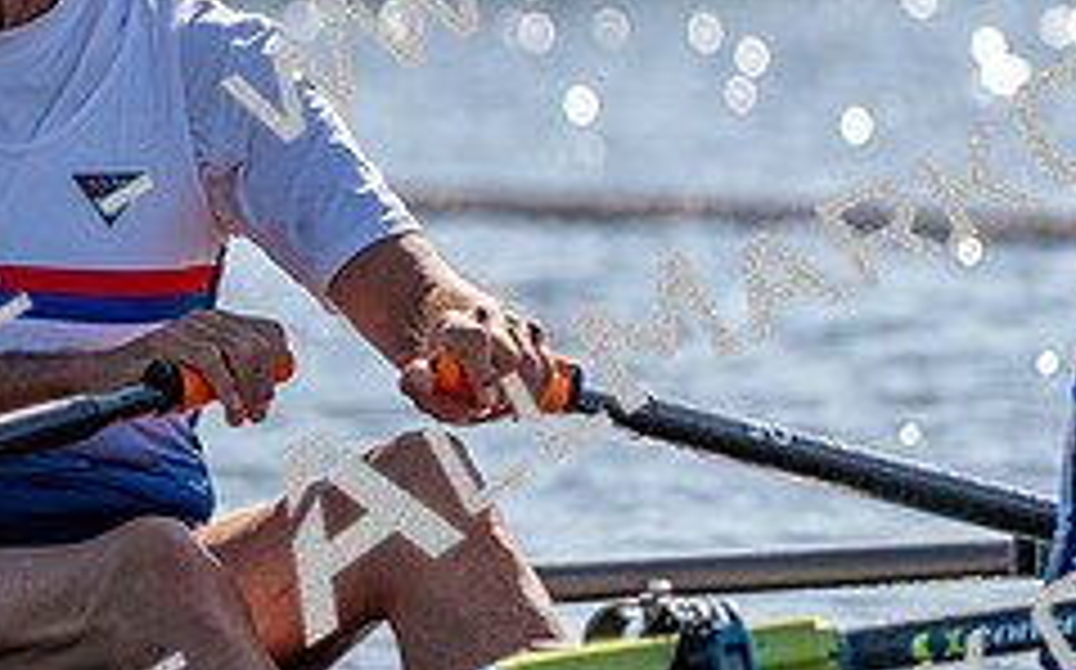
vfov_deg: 2.2
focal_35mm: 592
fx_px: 17348
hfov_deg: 3.5
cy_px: 218
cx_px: -104
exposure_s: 1/2000
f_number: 5.6
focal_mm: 239
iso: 320
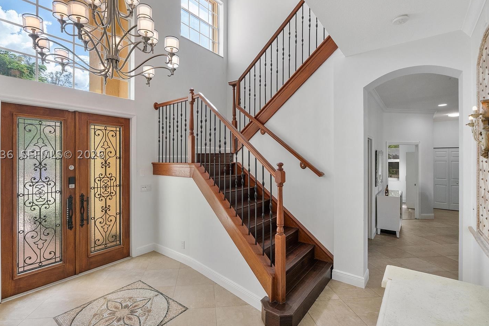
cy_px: 154
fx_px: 231
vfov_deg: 70.4
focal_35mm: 17
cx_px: 225
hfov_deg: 93.1
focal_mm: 10
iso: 500
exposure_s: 1/100
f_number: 9
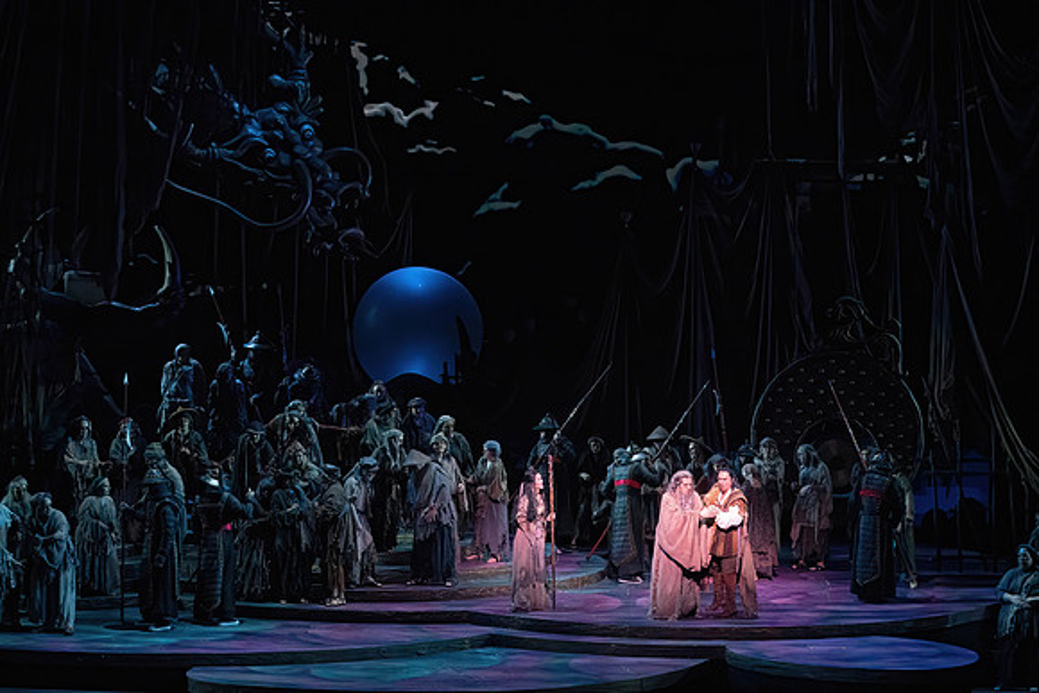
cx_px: 520
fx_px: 2021
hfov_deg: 28.8
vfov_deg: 19.5
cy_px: 346
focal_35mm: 70
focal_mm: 70
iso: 20000
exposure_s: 1/320
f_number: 9
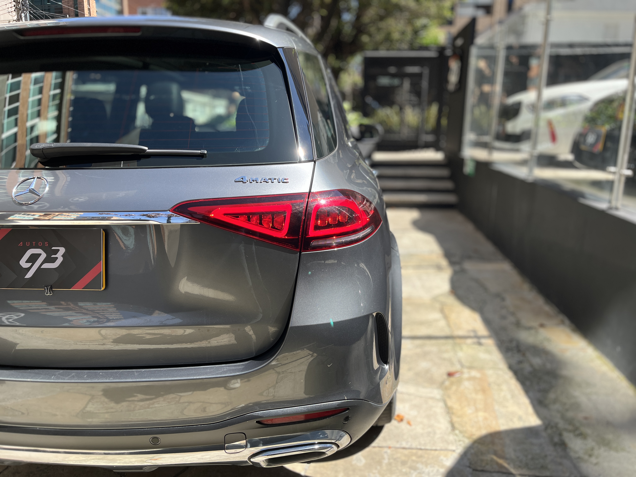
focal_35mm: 26
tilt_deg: -14.4
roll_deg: -0.6
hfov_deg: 67.3
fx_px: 478
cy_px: 238
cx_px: 318
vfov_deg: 53.1
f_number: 1.6
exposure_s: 1/913
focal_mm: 5.1
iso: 50
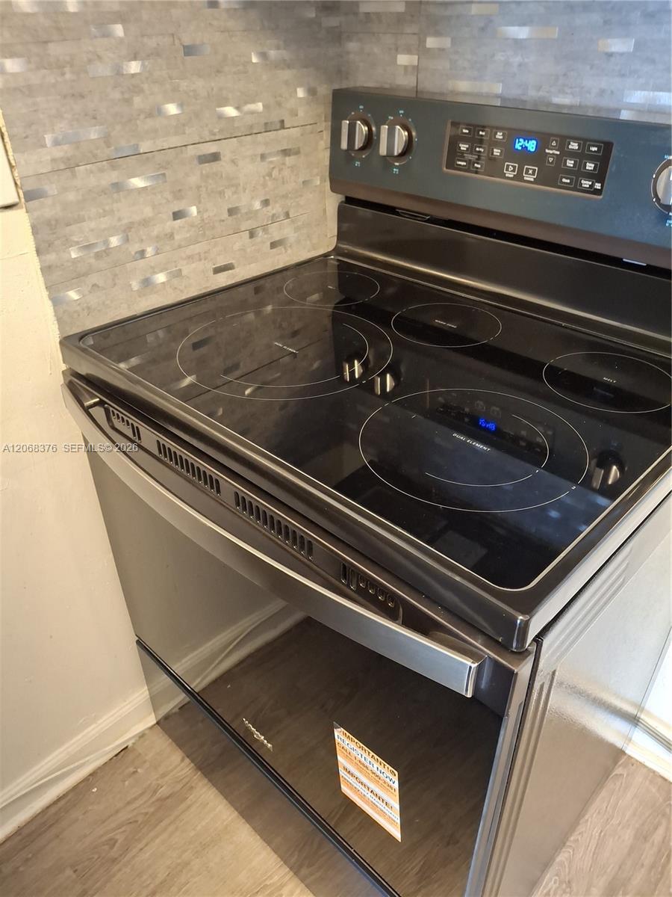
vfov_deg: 69.4
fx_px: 647
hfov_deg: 54.9
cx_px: 336
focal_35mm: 25
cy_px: 448
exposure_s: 1/25
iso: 400
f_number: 1.8
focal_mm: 4.69
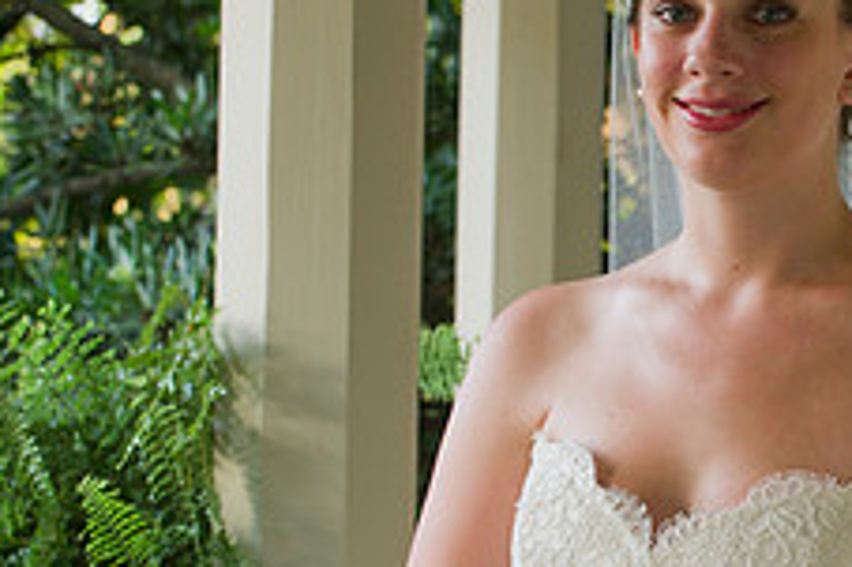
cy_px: 379
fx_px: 5203
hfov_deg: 9.3
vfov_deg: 6.2
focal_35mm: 220
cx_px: 762
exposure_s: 1/60
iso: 400
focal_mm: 86
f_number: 6.3
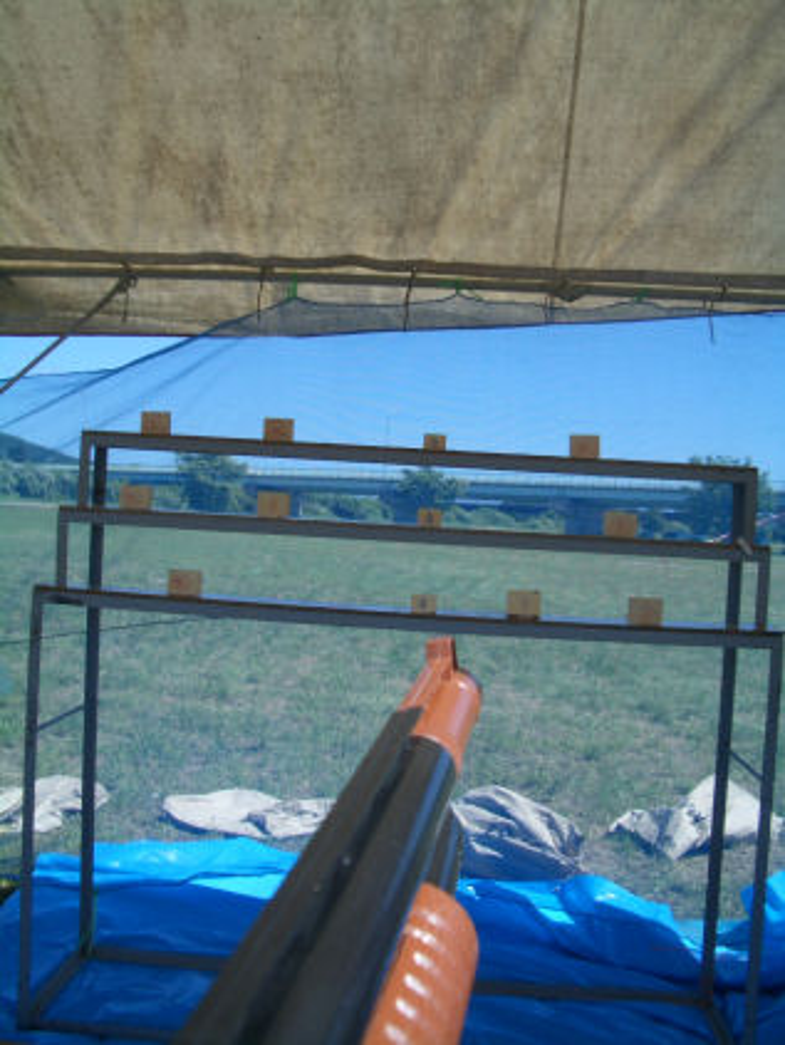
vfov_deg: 52.6
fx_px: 1057
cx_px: 392
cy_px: 522
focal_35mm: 35
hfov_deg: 40.7
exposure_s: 1/500
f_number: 4.3
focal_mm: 5.8
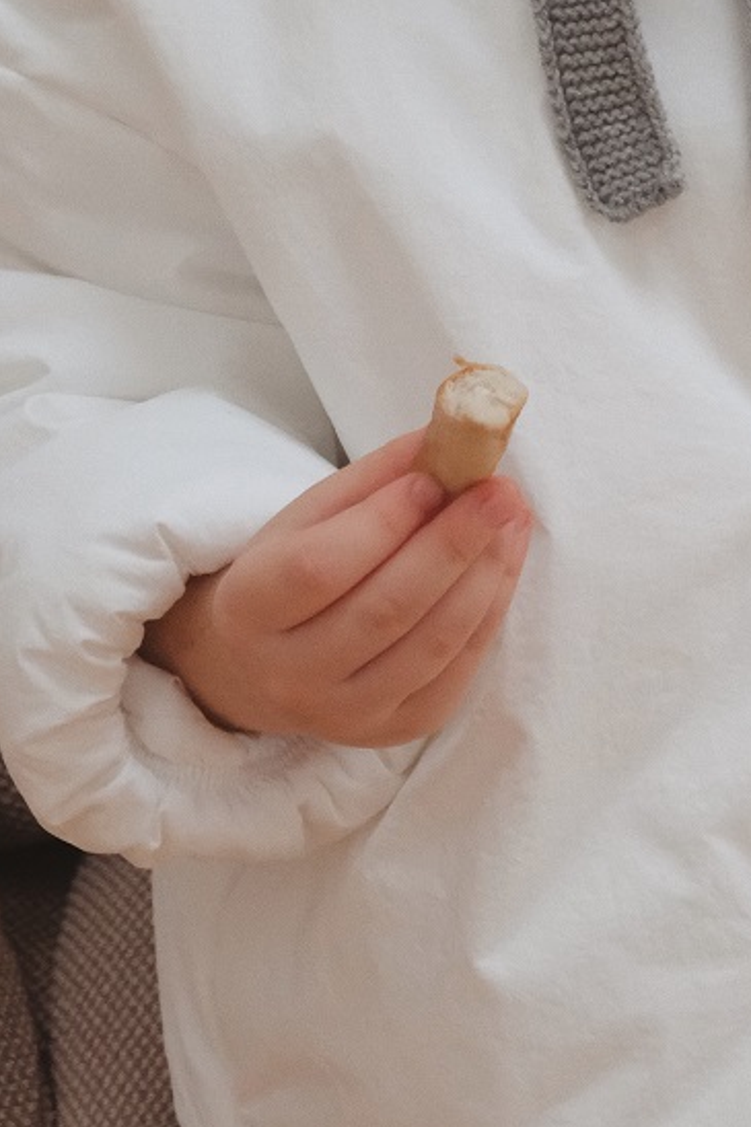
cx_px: 815
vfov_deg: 10.2
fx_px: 6262
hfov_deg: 6.8
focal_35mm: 200
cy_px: -119
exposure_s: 1/100
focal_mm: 48.4
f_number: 13
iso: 8000
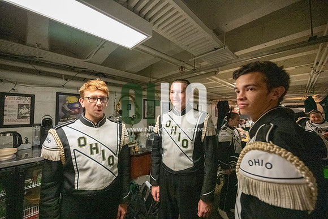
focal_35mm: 14
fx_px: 128
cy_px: 110
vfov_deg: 81.2
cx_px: 164
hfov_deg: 104.2
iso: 12800
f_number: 4
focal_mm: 14
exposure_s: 1/500
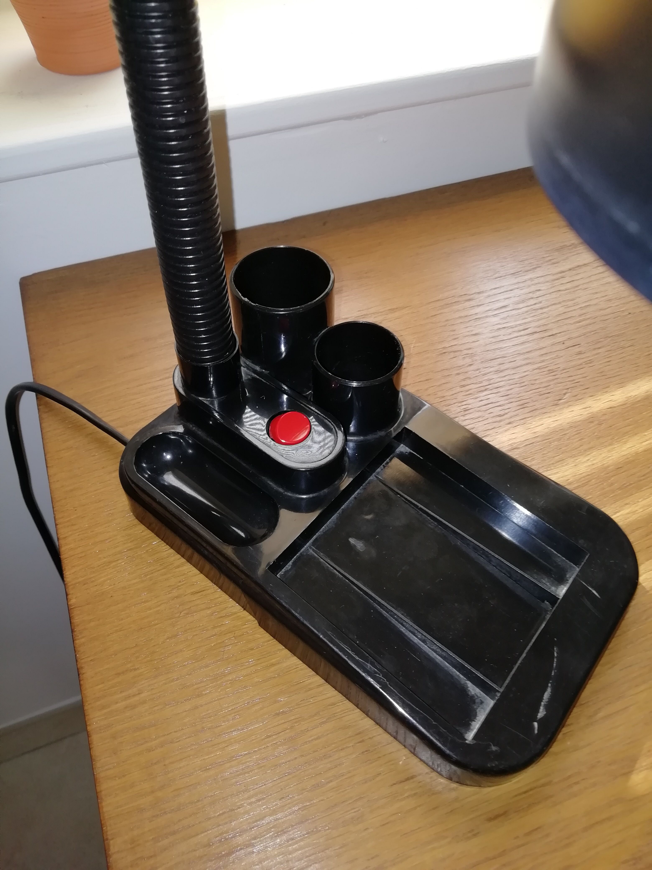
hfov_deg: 53.1
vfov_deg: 67.3
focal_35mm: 26
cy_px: 435
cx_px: 326
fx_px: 653
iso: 80
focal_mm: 3.21
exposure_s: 1/50
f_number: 2.2
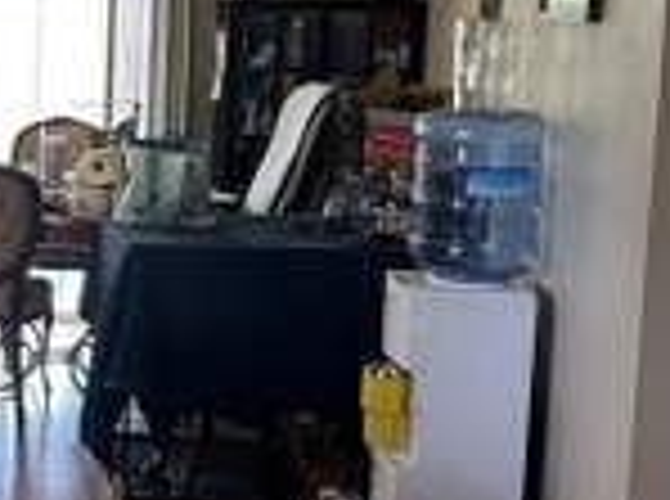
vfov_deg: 17.5
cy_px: 189
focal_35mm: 84
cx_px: -360
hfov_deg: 19.9
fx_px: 1622
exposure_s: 1/60
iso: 200
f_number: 1.5
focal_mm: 5.7
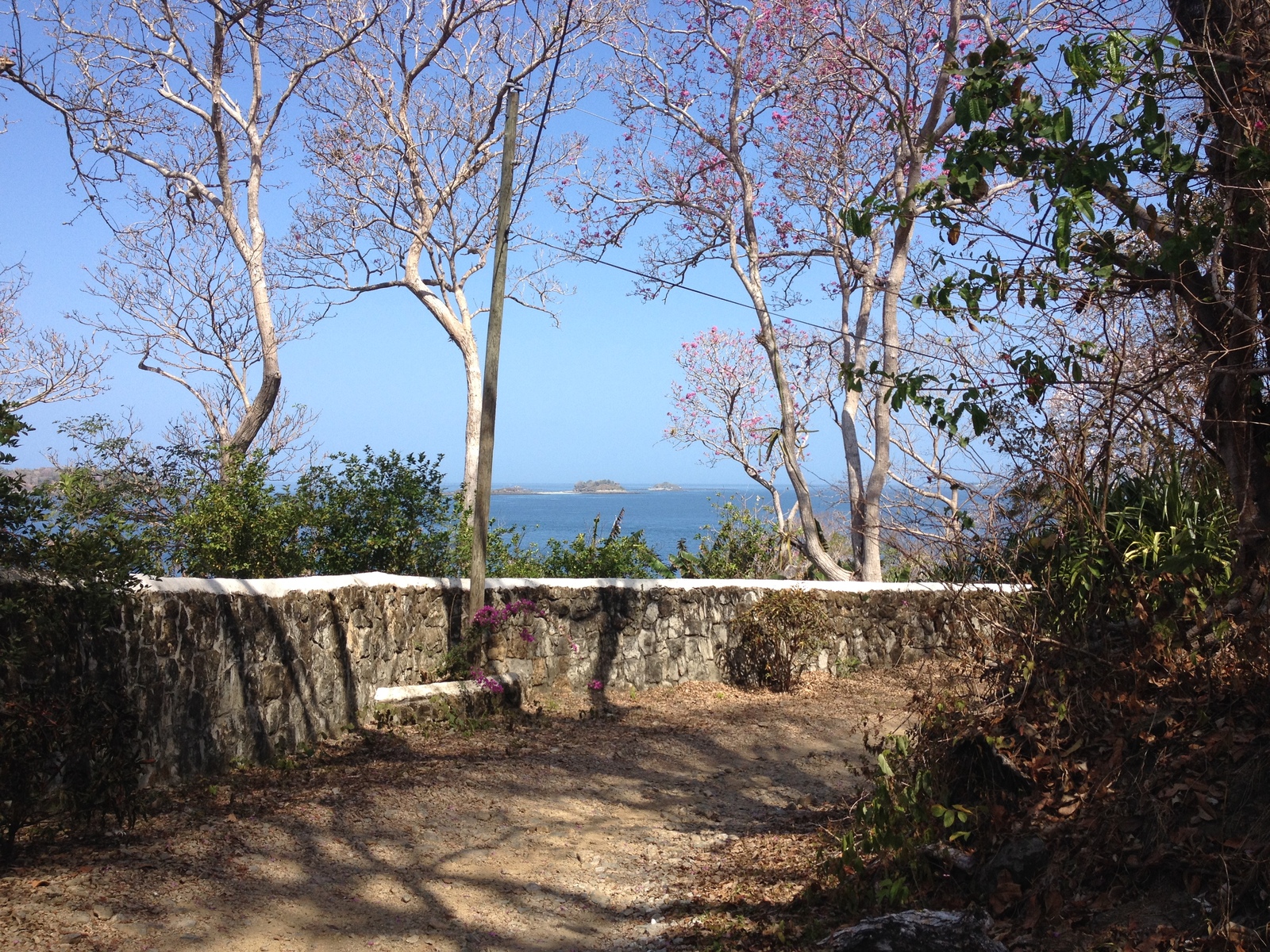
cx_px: 635
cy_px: 476
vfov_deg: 40.7
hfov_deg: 52.6
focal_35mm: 35
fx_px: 1284
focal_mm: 4.28
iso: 50
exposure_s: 1/1227
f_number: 2.4
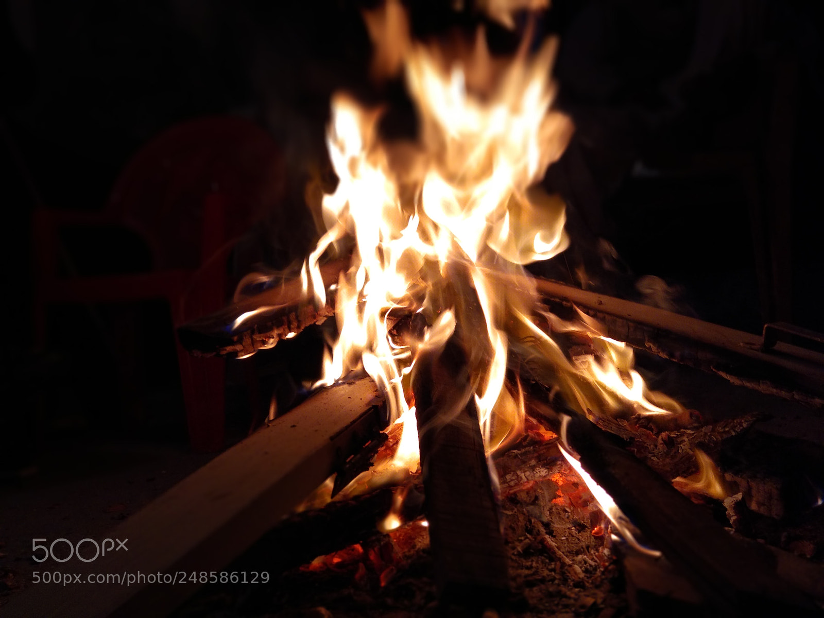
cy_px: 309
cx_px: 412
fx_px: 1238
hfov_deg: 36.8
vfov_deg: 28.0
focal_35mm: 52
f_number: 2.6
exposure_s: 1/50
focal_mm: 5.99
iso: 250
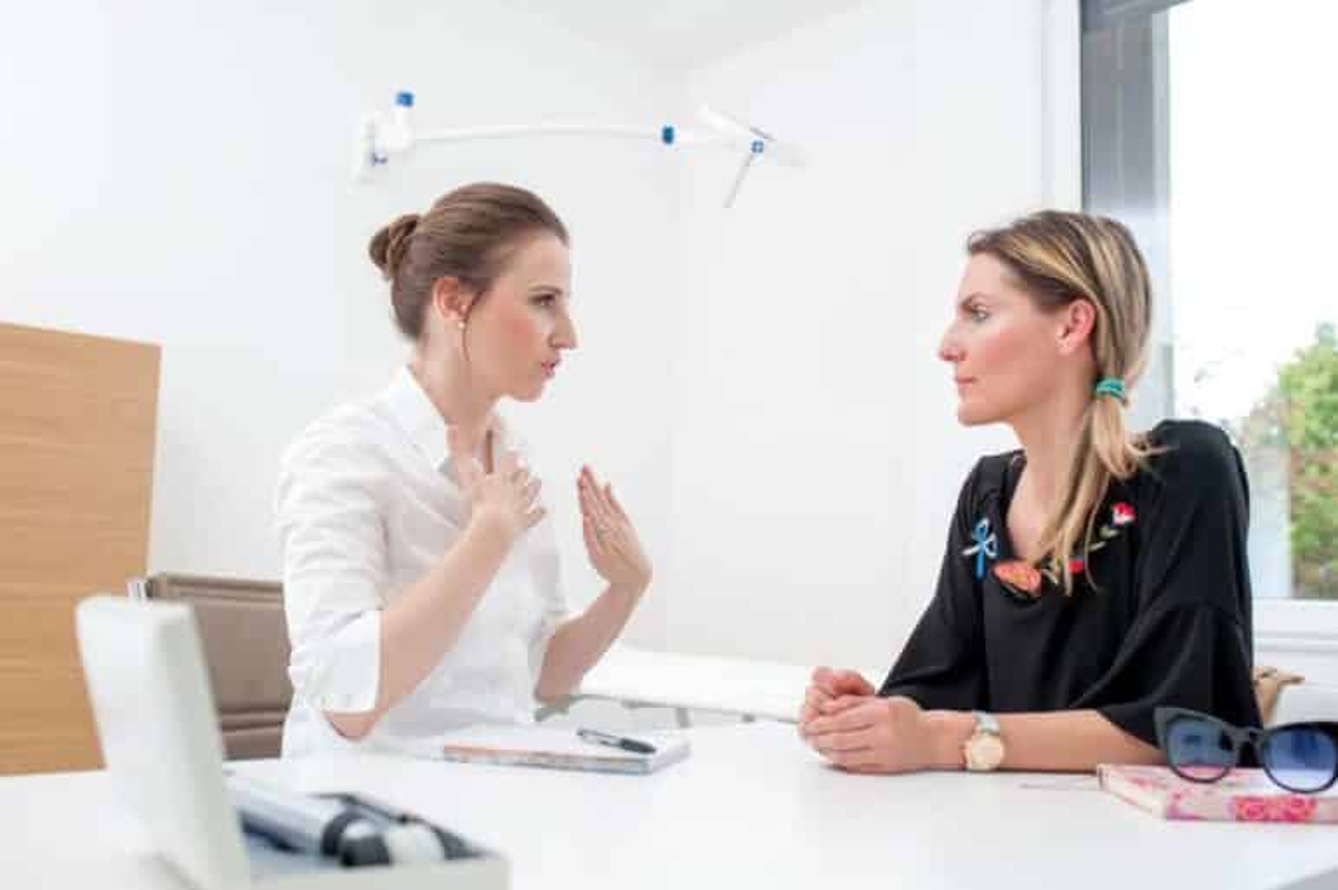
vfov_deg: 37.8
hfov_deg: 54.5
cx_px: 669
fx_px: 1300
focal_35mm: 35
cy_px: 445
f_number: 4.5
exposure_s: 1/160
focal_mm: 35
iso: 100
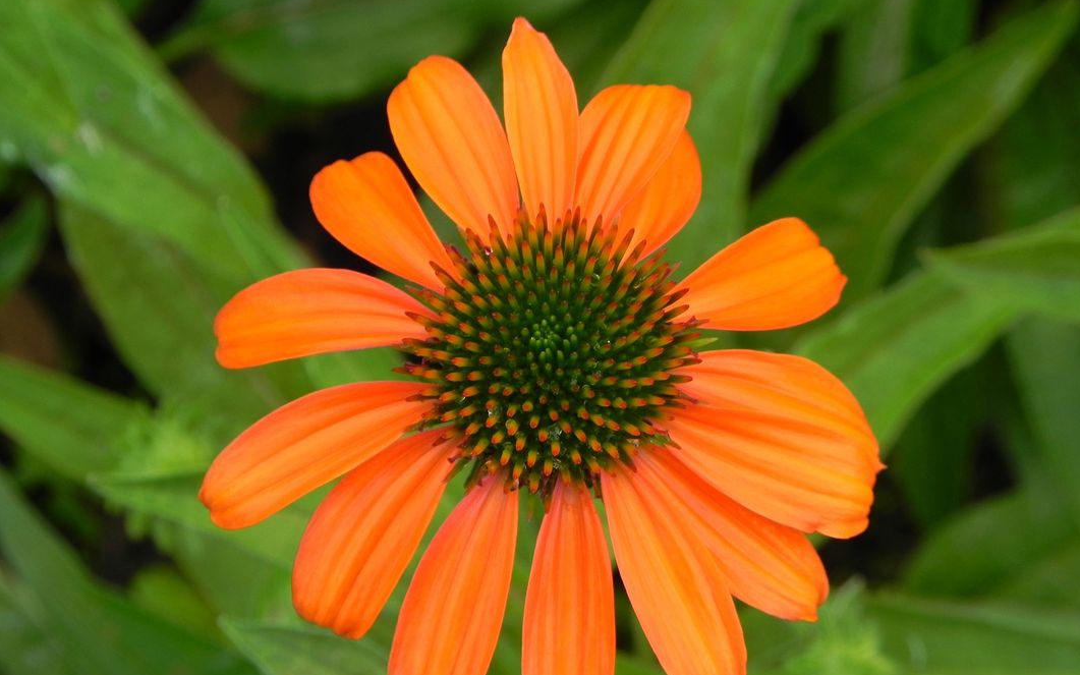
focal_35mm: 226
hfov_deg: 9.3
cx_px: 542
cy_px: 397
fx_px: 6652
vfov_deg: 5.8
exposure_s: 1/30
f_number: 5
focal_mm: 37.7
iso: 160
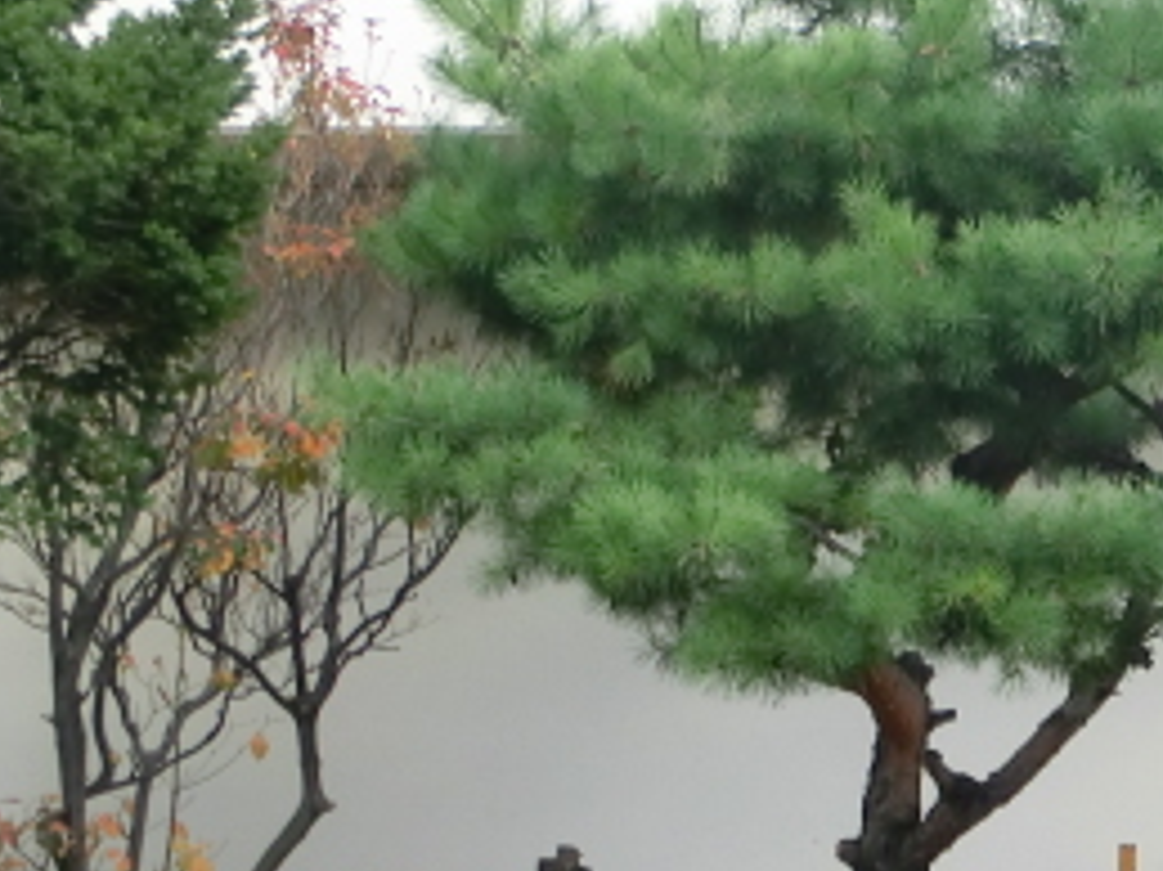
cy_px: 530
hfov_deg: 8.3
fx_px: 7959
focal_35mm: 237
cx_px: 1212
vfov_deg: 6.3
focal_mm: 17.06
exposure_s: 1/60
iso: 100
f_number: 5.3
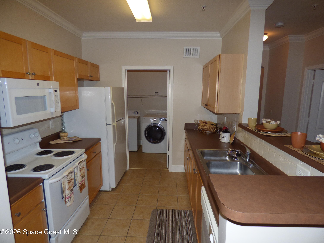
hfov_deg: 81.7
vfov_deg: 66.0
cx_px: 162
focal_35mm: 20
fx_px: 187
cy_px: 122
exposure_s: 1/60
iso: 100
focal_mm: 3.58
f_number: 2.8
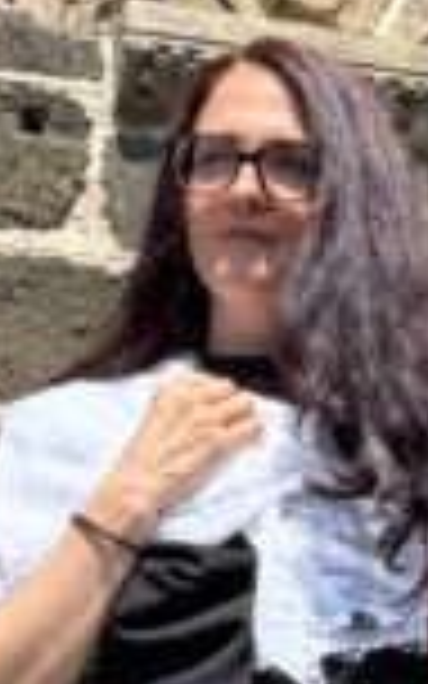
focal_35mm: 171
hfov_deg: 7.6
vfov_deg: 12.2
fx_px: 3191
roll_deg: +1.1
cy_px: 400
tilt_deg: +26.0
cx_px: 518
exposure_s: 1/3802
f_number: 1.78
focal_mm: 6.76
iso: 80
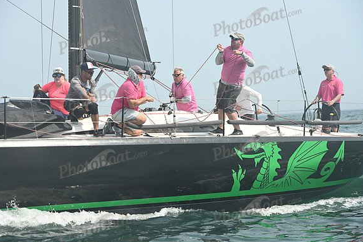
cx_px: 181
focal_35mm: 117
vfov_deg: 11.7
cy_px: 120
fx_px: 1179
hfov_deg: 17.5
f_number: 6.3
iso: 320
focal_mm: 116
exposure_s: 1/1250
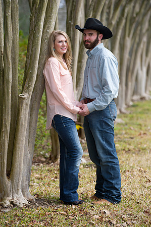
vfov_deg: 11.8
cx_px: 76
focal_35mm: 175
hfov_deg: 7.8
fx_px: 1104
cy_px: 114
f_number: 3.5
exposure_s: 1/160
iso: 250
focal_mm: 175
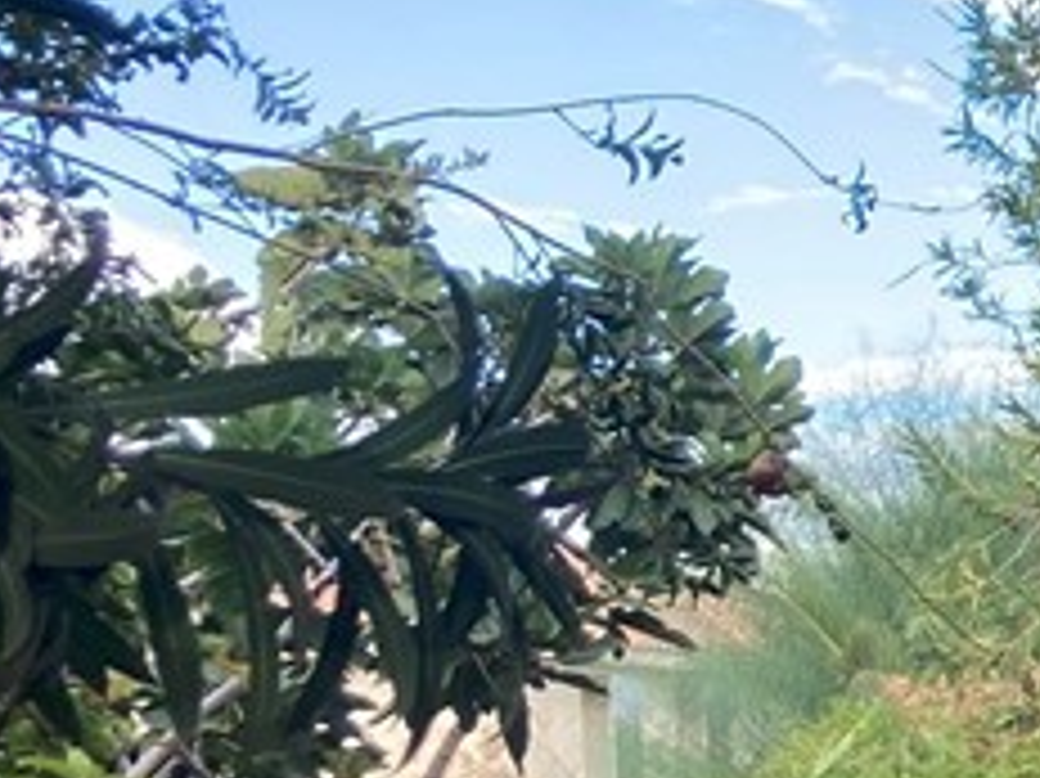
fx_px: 3724
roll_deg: +1.3
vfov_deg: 11.6
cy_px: 1030
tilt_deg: -2.1
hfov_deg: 13.5
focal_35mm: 124
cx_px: 2098
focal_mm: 3.99
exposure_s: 1/250
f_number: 1.8
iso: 20
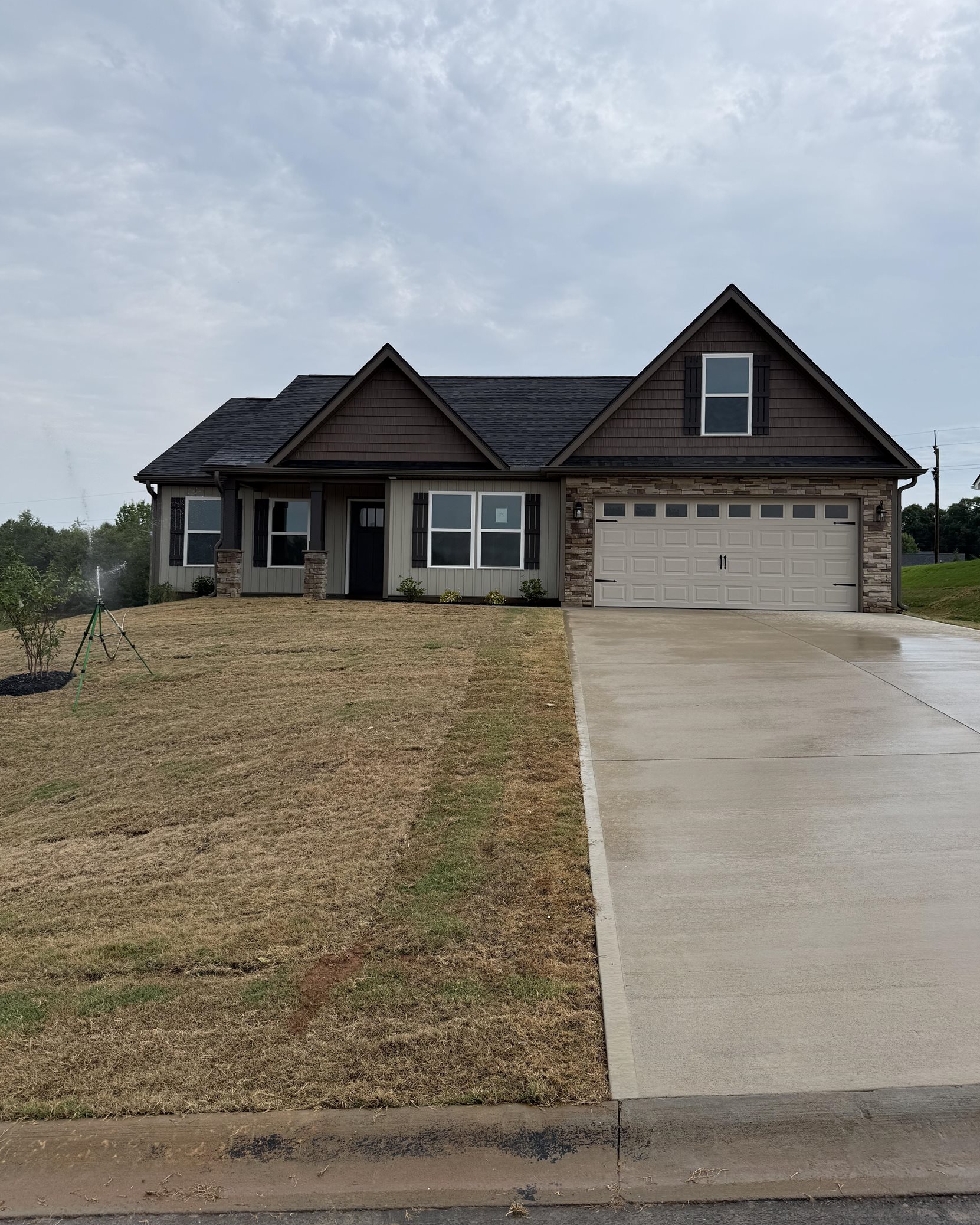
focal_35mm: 26
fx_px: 943
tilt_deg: +2.2
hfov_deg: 54.9
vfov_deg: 65.9
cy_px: 563
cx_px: 505
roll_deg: -1.3
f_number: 1.78
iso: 80
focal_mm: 6.76
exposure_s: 1/4167
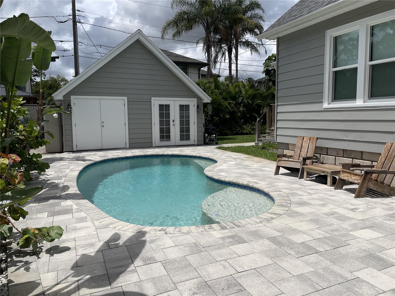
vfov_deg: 53.1
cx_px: 198
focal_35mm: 26
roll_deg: +0.9
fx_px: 297
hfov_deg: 67.3
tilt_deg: -4.9
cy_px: 148
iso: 32
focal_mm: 4.2
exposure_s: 1/9091
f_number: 1.6
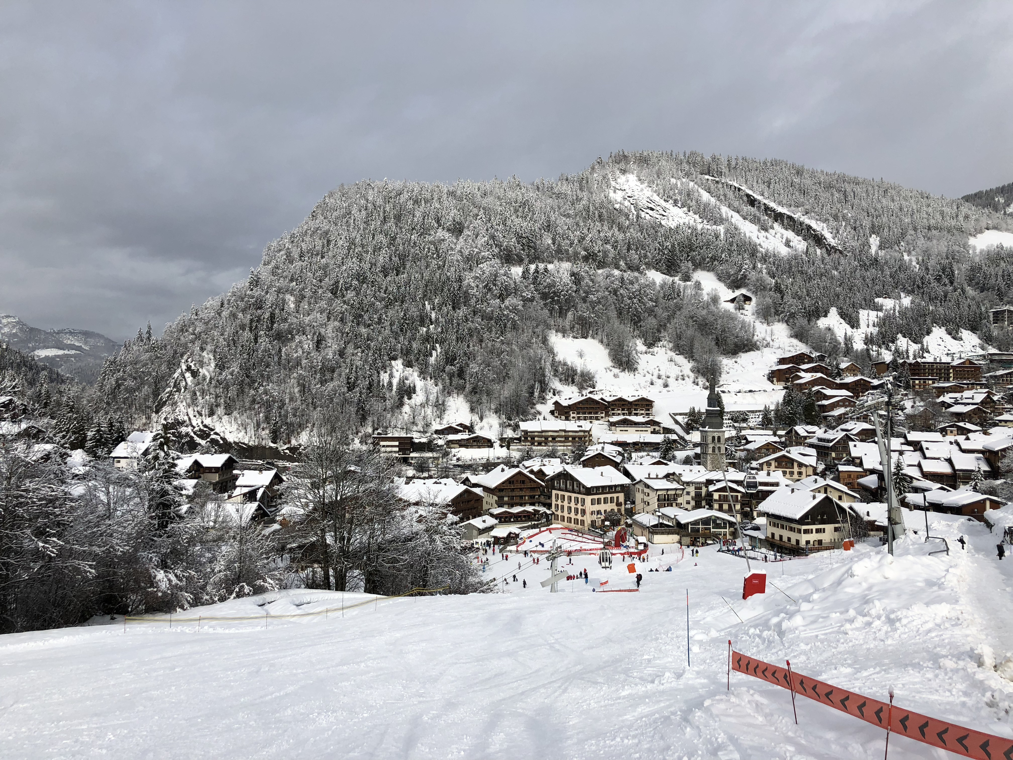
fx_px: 819
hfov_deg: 63.4
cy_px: 380
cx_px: 506
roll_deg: -0.3
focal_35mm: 28
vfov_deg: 49.7
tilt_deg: +1.5
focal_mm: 4
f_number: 1.8
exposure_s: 1/3205
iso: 25
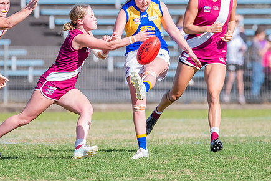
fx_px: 9243
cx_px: 149
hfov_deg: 1.7
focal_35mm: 1228
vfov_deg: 1.1
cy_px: 58
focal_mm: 600
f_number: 9
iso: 800
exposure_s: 1/1600
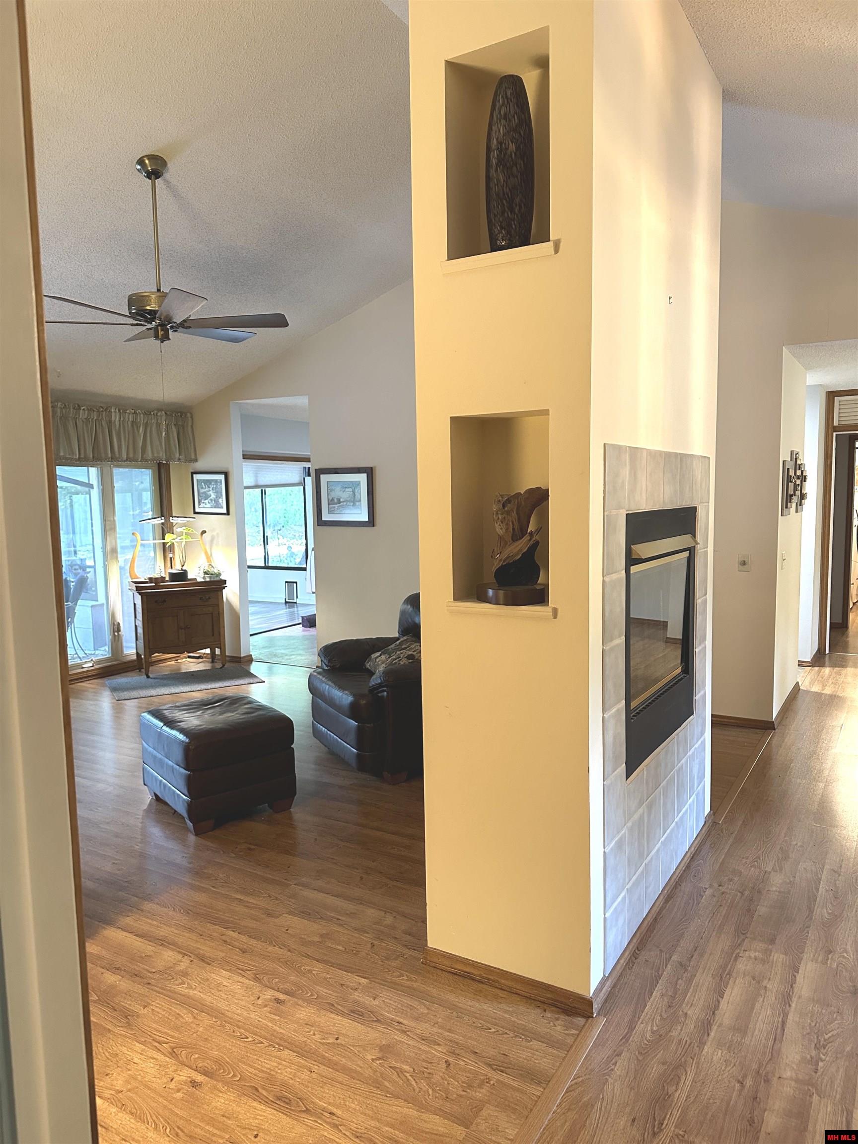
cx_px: 429
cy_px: 572
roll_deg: +0.3
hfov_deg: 56.8
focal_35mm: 24
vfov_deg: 71.6
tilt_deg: -3.6
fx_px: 793
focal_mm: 6.86
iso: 500
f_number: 1.78
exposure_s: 1/60
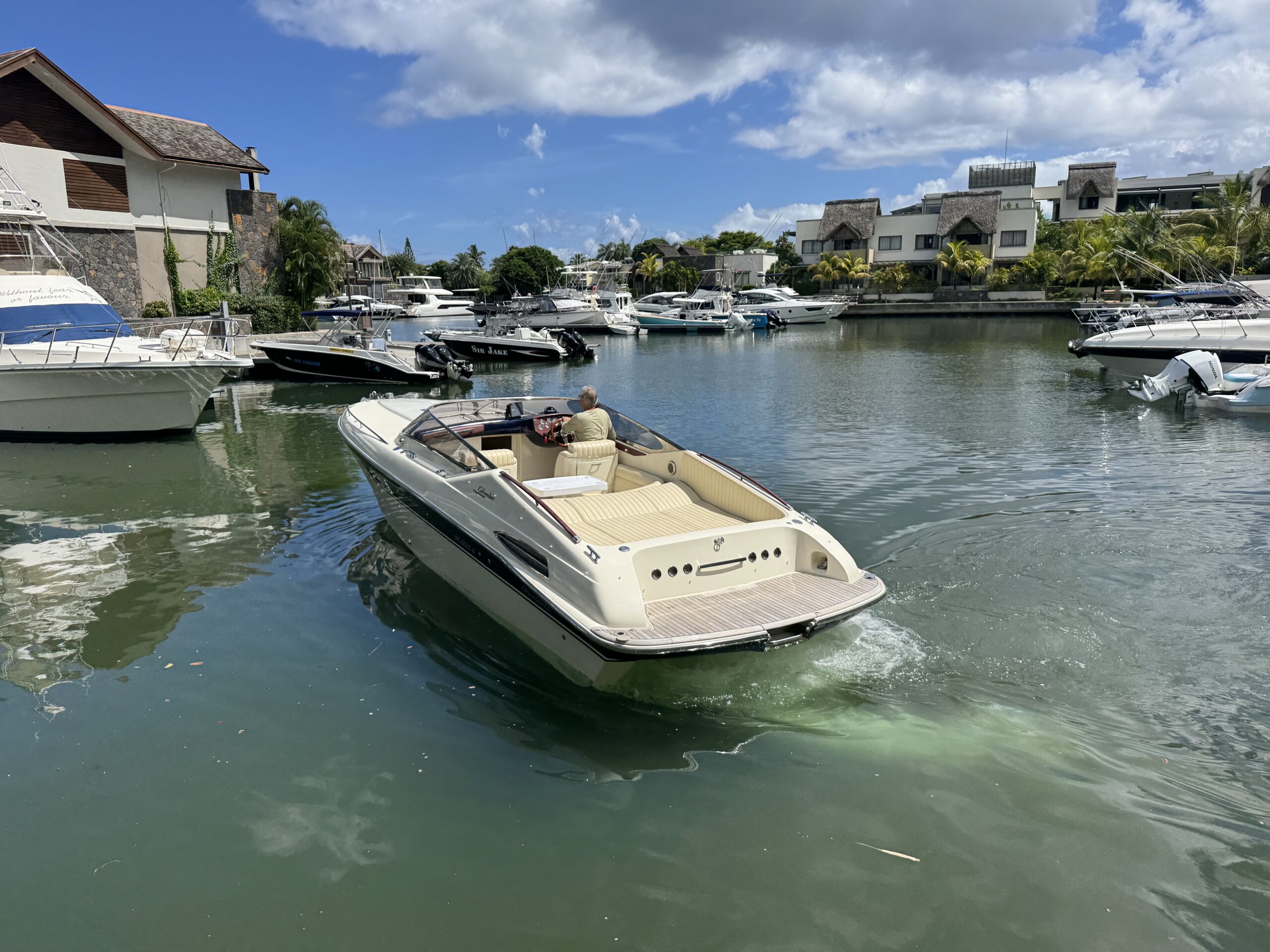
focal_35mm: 24
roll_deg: +0.9
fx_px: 881
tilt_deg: -12.1
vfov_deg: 56.8
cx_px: 635
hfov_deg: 71.6
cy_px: 476
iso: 80
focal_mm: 6.76
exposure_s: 1/6410
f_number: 1.78
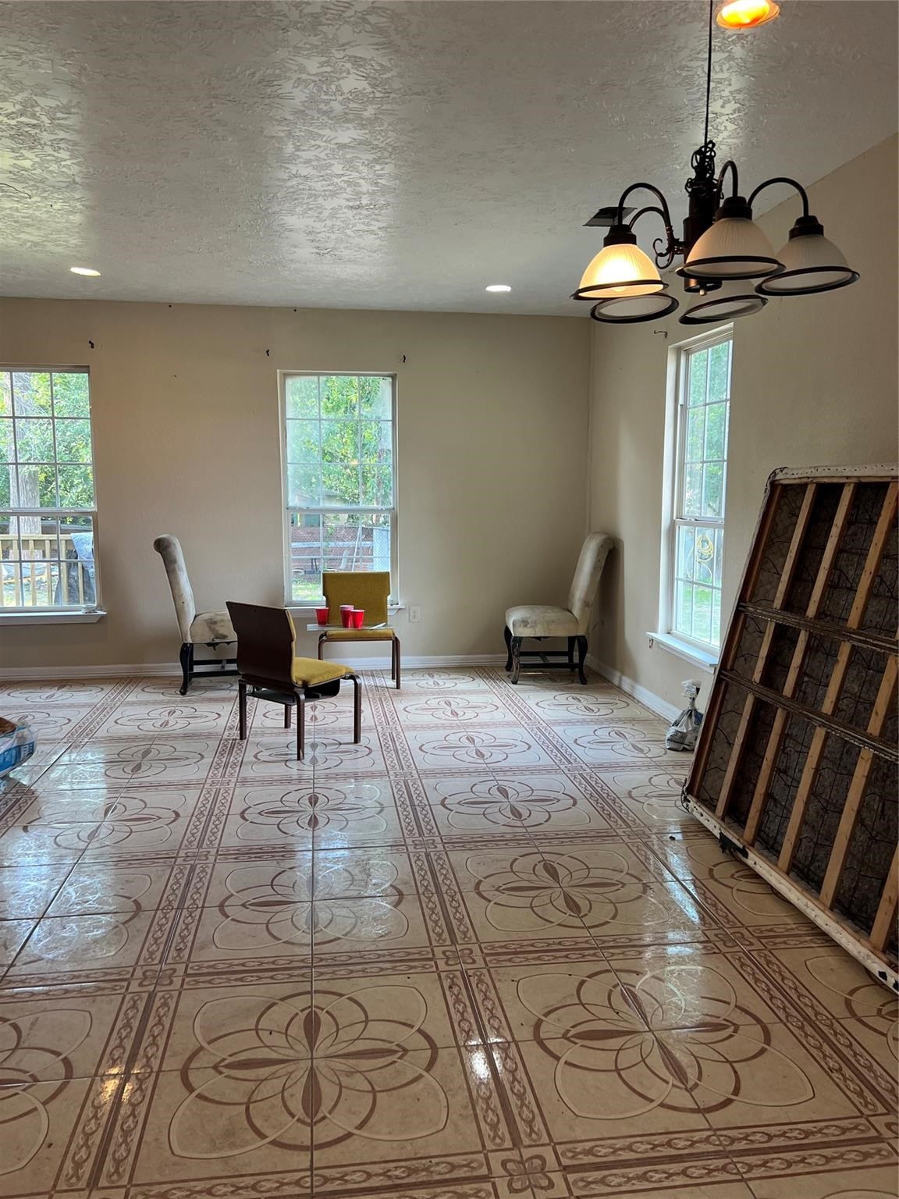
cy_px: 600
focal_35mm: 26
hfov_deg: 53.1
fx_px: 900
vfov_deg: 67.3
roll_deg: -0.4
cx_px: 450
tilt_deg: -4.0
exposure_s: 1/120
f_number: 1.5
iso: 100
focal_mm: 5.7
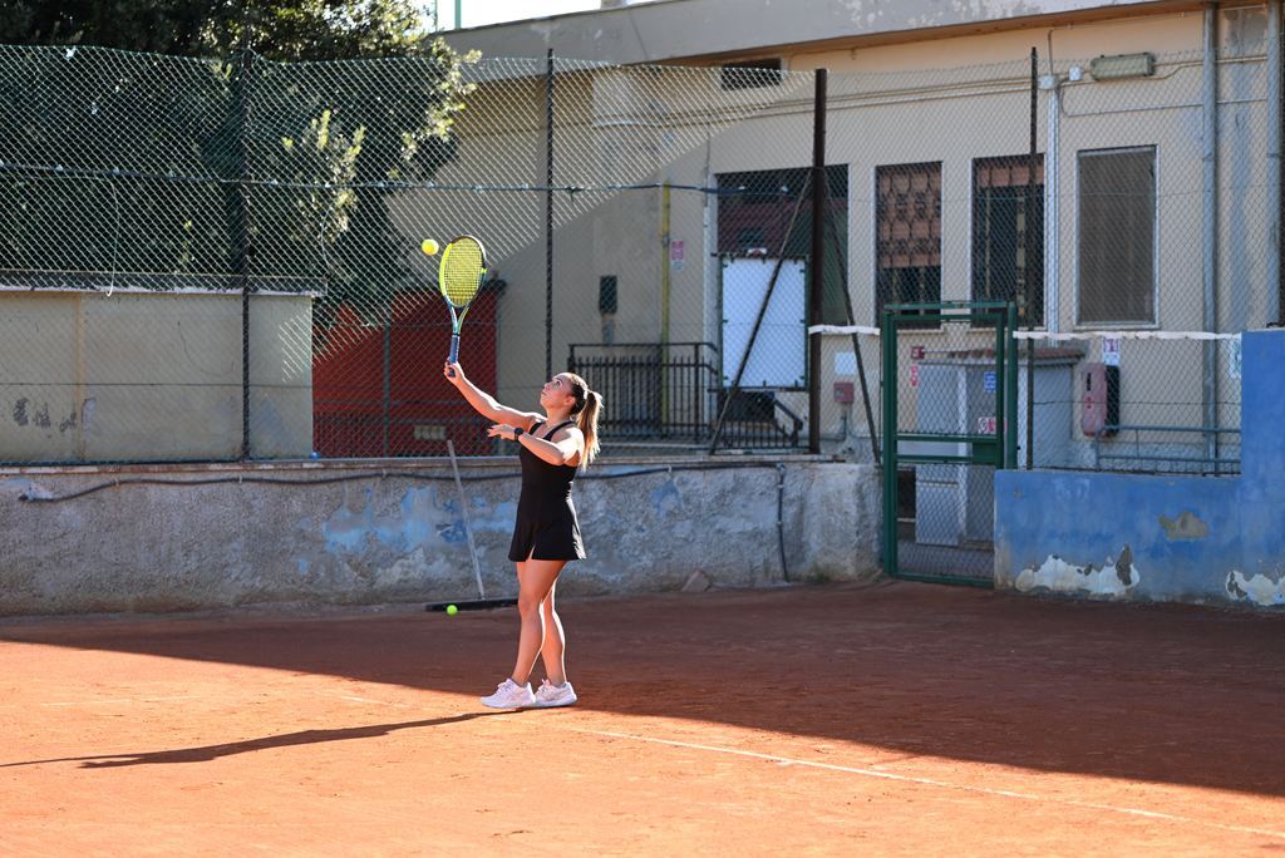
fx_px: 3428
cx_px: 642
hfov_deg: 21.2
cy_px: 429
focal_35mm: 96
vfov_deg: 14.3
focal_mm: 96
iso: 280
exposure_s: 1/1000
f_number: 2.8
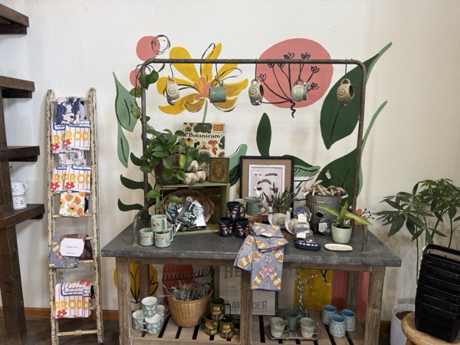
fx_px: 319
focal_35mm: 24
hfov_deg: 71.6
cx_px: 230
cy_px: 172
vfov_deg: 56.8
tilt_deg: -5.9
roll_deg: +0.4
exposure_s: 1/60
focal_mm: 6.76
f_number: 1.78
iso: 160
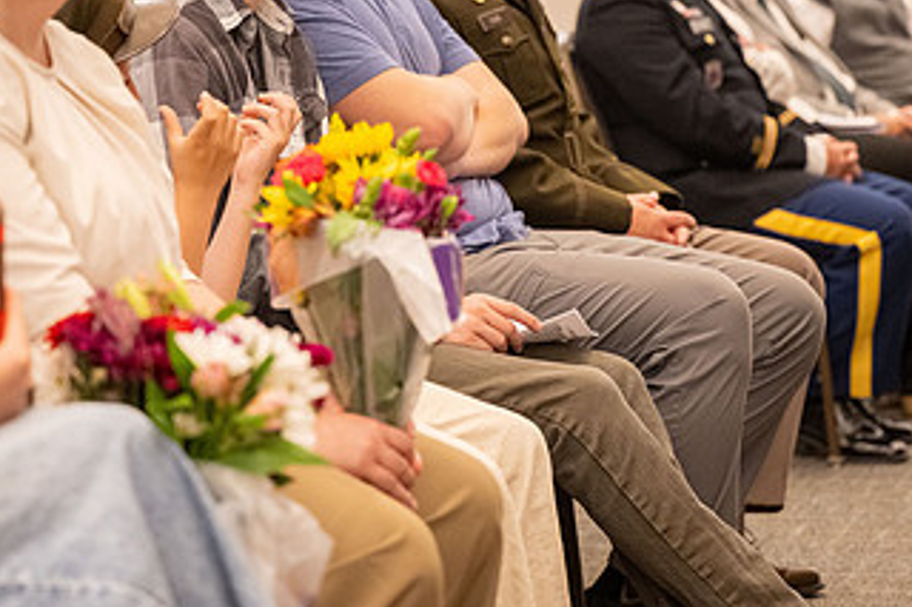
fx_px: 3216
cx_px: 490
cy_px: 150
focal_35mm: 127
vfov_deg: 10.8
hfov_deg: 16.1
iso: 5000
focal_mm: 70
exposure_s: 1/200
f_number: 2.8
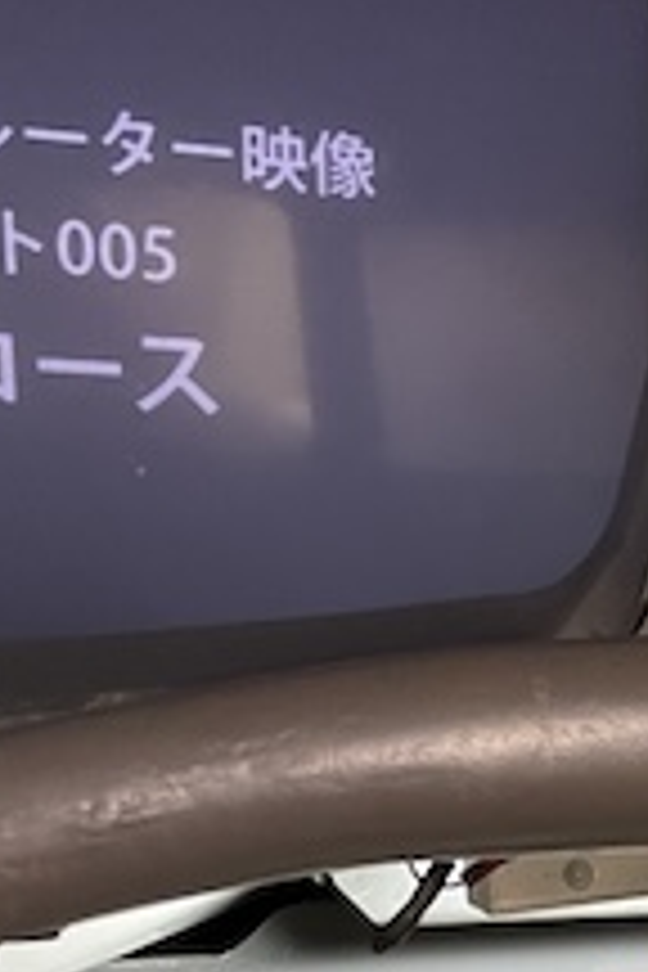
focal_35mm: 75
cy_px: 950
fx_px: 2025
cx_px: 860
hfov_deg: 17.0
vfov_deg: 25.8
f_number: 1.6
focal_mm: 4.2
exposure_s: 1/33
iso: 500
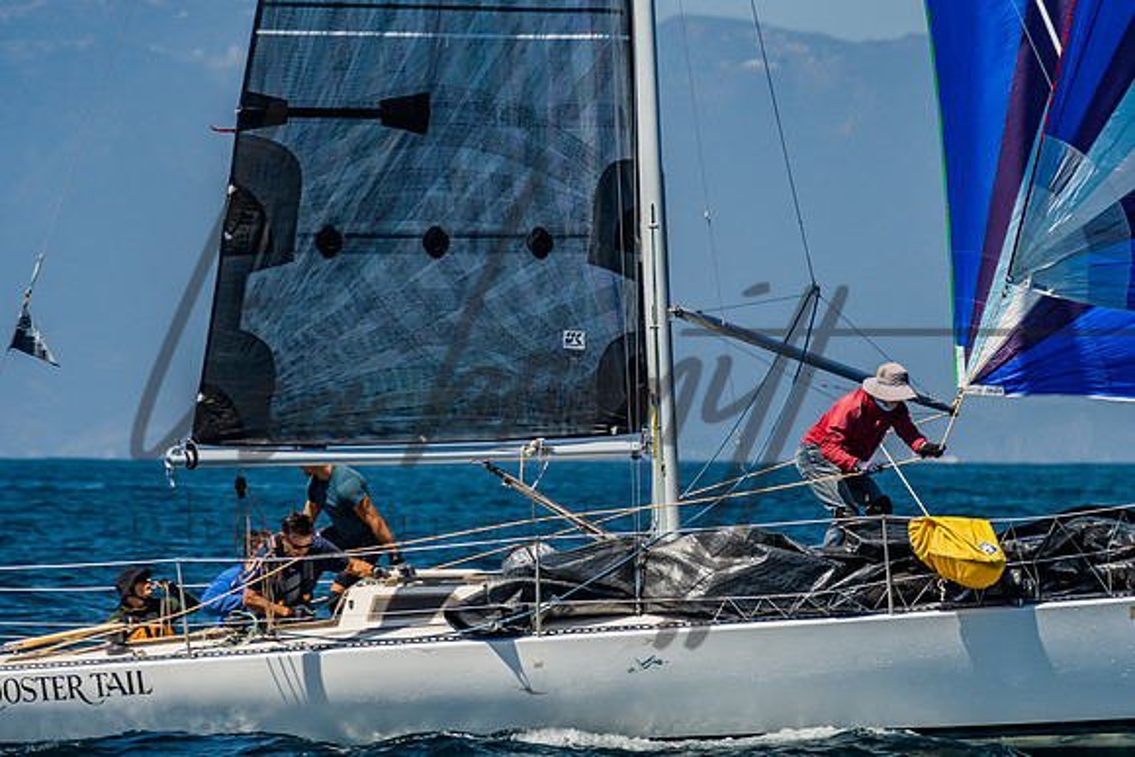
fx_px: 11919
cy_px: 223
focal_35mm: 378
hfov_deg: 5.5
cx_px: 602
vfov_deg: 3.6
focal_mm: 200
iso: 160
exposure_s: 1/400
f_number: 6.3
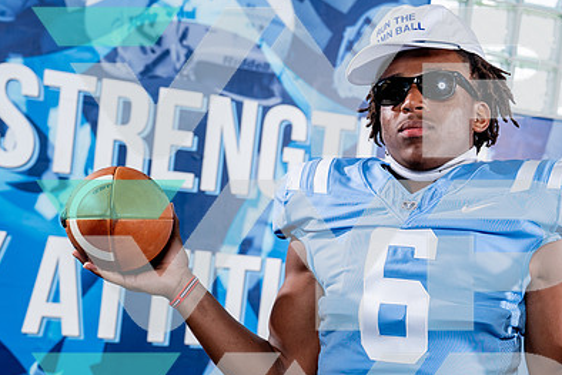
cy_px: 256
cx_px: 399
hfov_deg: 28.2
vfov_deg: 19.1
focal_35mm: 71
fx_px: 1109
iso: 100
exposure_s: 1/250
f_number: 4
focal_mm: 46
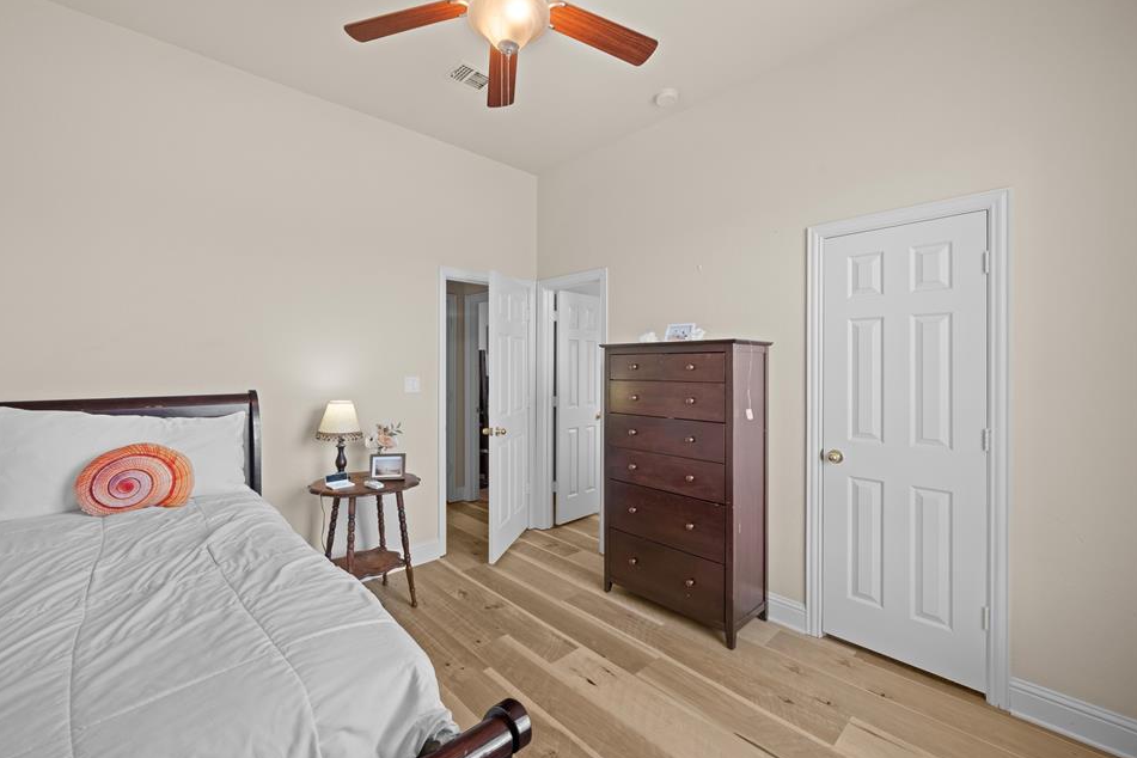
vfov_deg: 81.2
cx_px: 531
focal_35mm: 14
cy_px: 367
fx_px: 442
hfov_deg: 104.1
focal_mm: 13
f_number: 9
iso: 250
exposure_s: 1.3
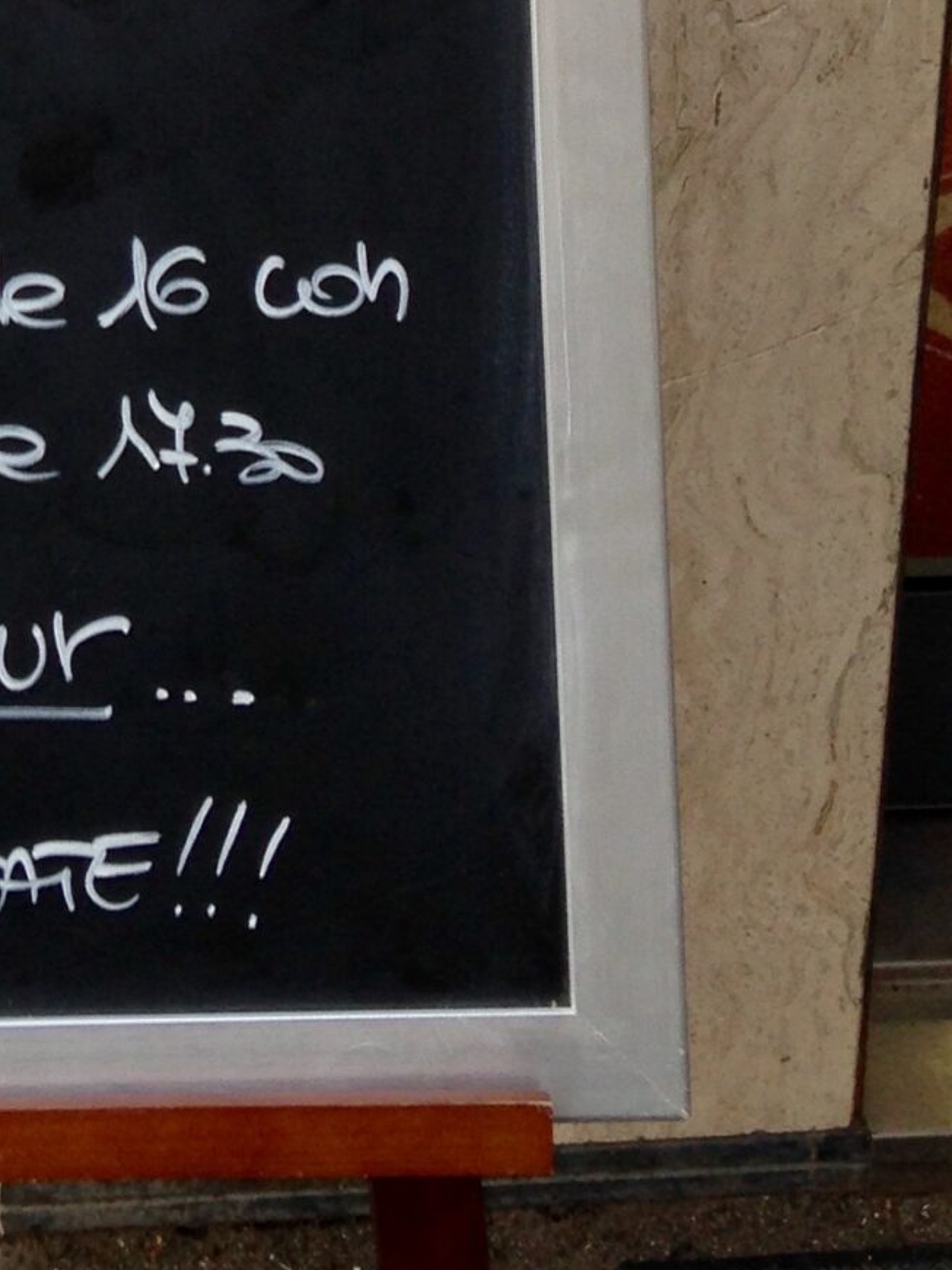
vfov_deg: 19.0
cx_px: -328
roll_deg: +0.0
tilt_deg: -19.1
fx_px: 3558
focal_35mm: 97
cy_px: -312
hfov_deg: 14.5
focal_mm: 4.12
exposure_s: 1/120
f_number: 2.4
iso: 50
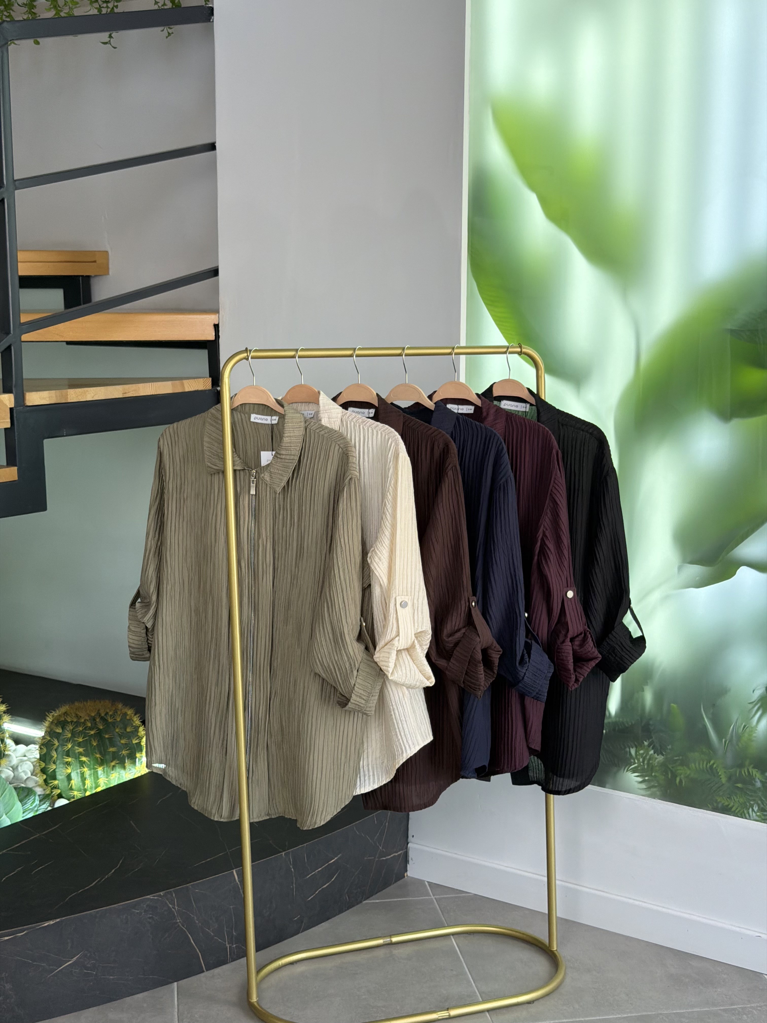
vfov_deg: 39.7
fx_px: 1418
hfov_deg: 30.3
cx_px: 384
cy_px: 512
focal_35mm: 48
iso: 64
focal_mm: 6.76
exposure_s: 1/221
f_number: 1.78
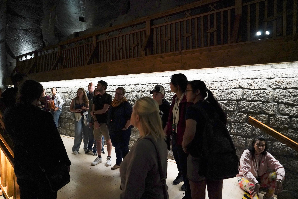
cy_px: 100
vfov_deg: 53.1
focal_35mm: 24
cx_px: 149
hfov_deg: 73.7
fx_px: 199
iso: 6400
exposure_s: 1/80
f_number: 2.8
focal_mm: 24
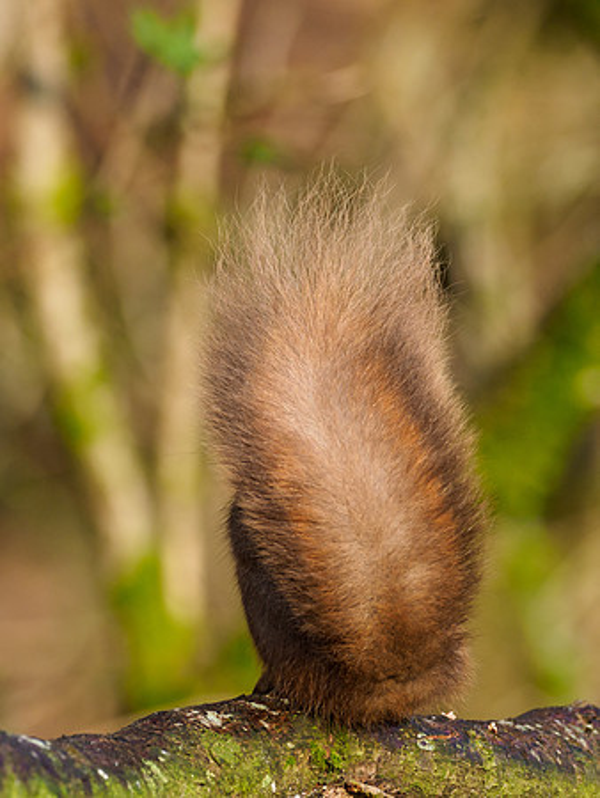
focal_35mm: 951
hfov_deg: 1.6
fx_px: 21958
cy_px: 474
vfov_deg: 2.1
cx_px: 281
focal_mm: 300
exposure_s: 1/640
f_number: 4
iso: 500
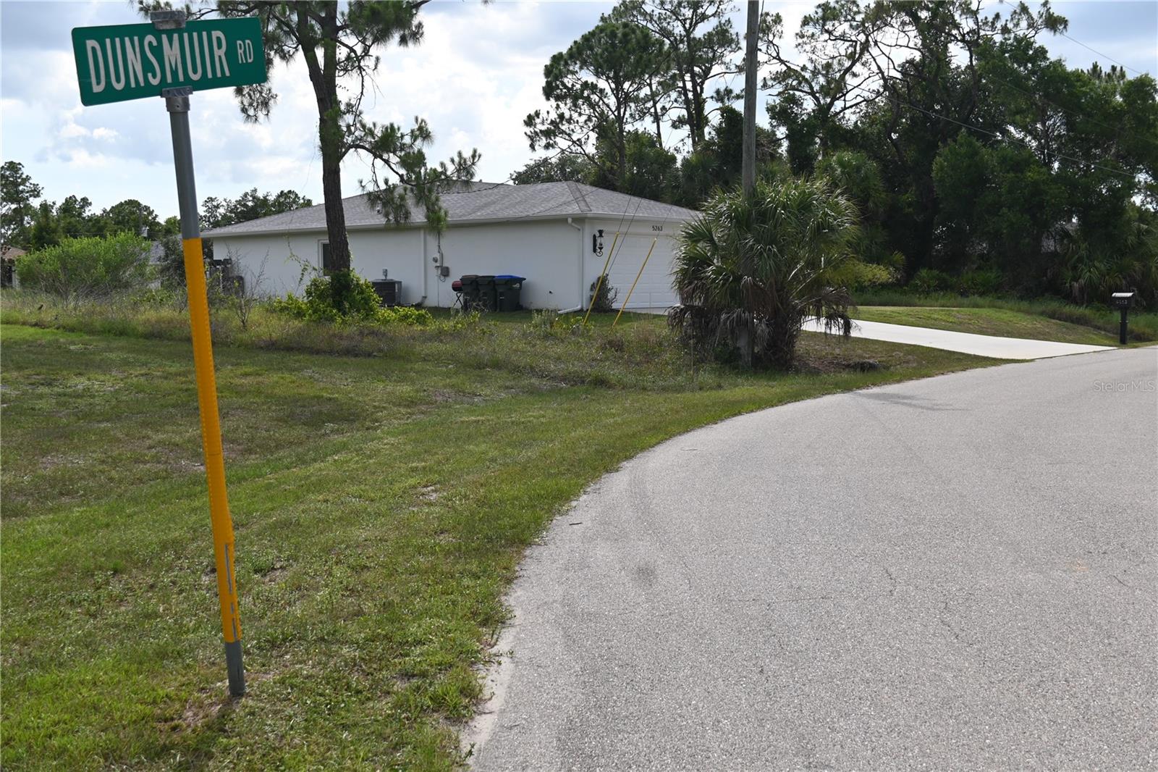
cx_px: 579
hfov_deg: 47.9
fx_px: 1302
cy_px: 386
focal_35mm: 40
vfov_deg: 33.0
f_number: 7.1
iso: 100
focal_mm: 27
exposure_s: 1/400
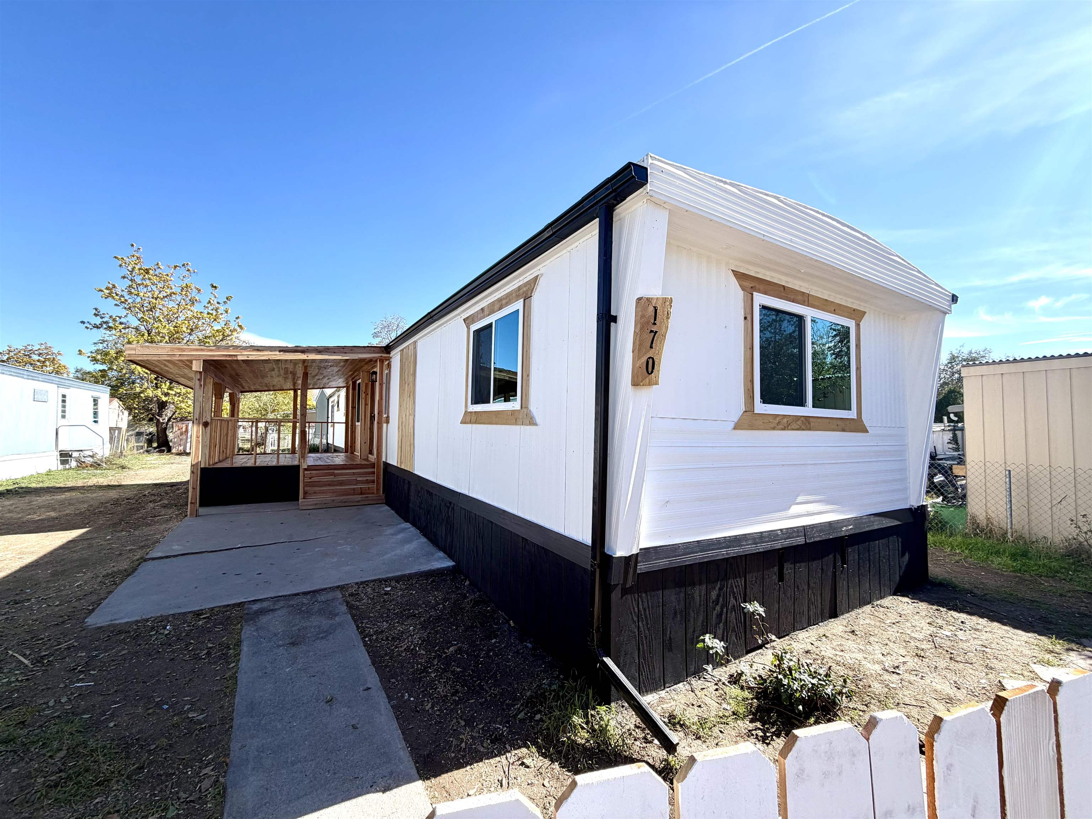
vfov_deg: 85.7
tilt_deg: +2.5
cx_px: 546
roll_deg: -0.4
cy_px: 410
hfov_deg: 102.1
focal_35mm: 14
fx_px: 442
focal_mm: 2.22
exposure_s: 1/770
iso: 32
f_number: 2.2
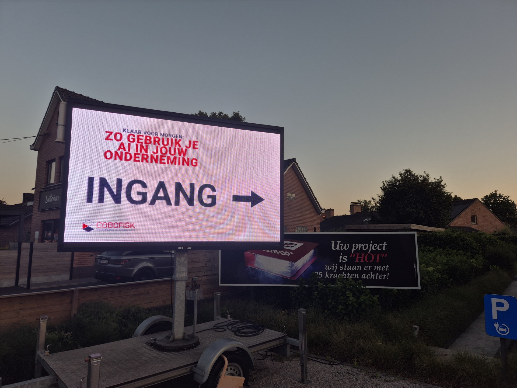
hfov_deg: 73.9
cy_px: 194
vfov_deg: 58.9
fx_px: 344
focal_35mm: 23
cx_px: 258
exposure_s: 1/634
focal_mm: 5.4
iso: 25
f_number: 1.8
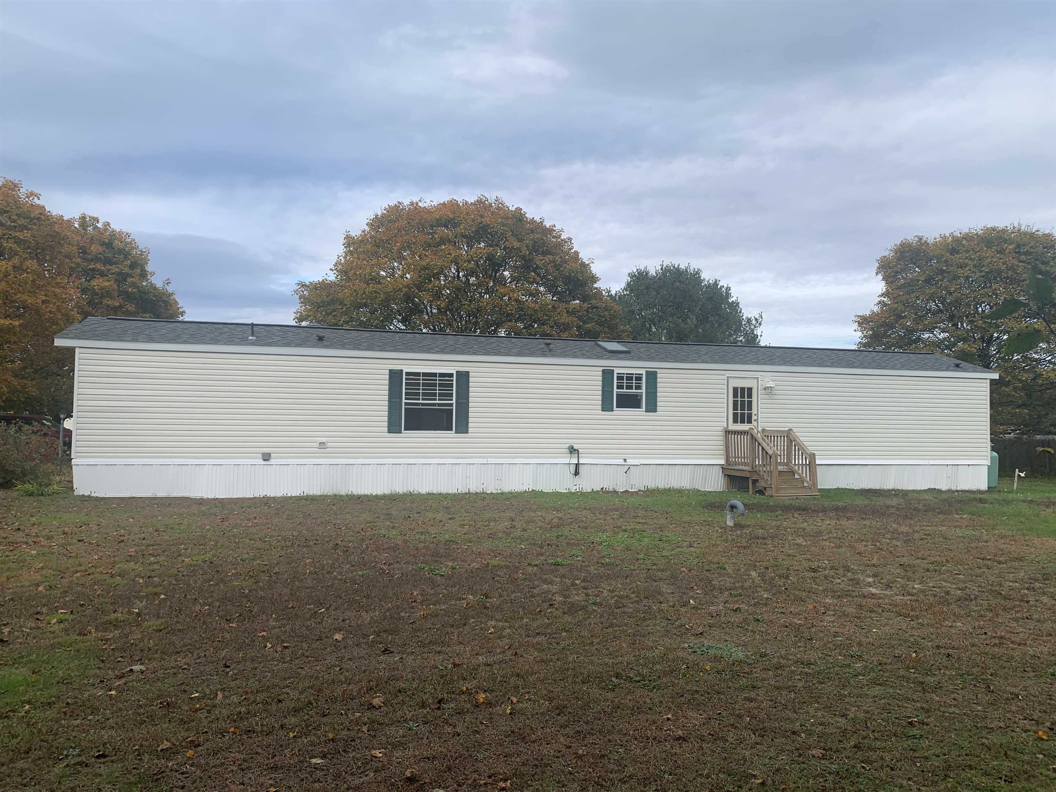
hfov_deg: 67.3
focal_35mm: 26
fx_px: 793
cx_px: 528
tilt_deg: +2.3
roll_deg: -0.7
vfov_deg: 53.1
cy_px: 396
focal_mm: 4.25
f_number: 1.8
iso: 25
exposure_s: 1/1610
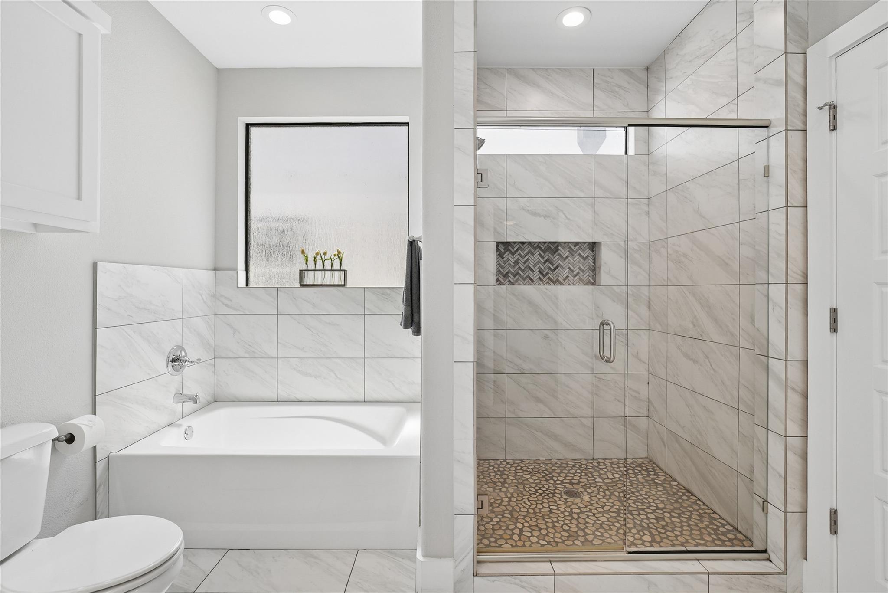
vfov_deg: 77.4
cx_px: 444
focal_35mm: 15
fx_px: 370
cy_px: 296
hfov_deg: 100.4
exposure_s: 1/125
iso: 250
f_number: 5
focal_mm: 15
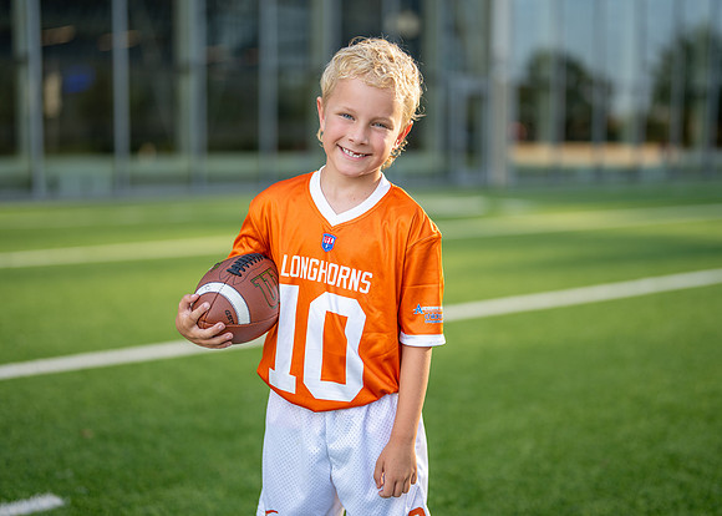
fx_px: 1142
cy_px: 247
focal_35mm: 56
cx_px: 347
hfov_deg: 35.1
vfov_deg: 25.4
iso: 100
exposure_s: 1/2000
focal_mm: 50
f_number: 1.2
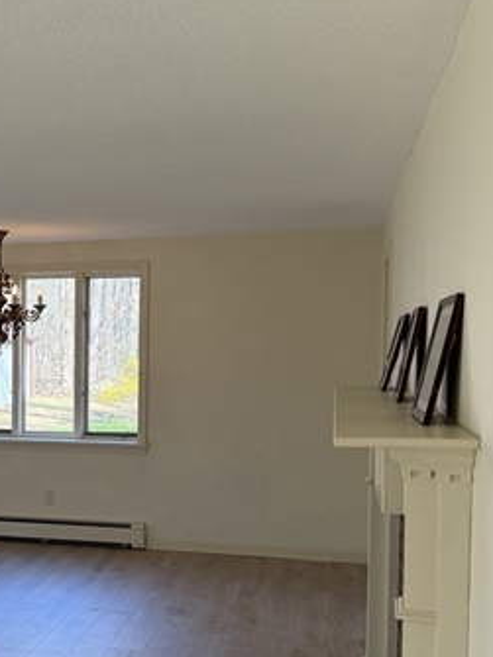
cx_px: -27
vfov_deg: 34.8
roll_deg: +0.0
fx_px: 1045
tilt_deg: -3.6
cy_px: 412
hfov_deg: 25.0
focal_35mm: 55
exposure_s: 1/240
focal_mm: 6.76
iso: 200
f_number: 1.78
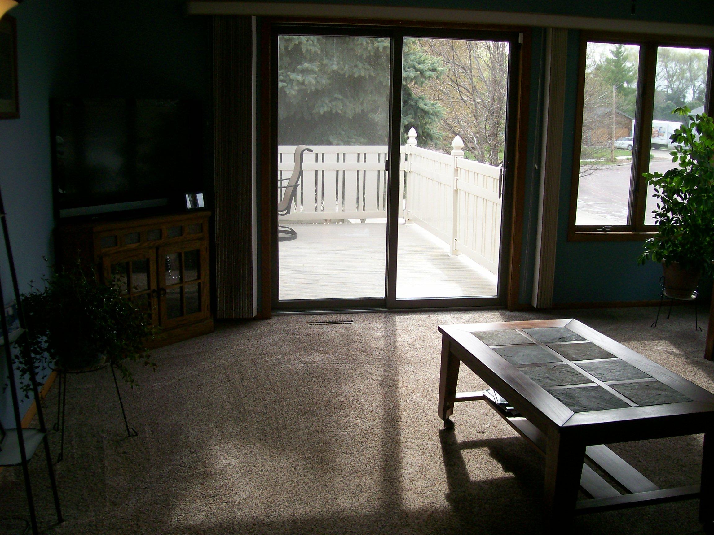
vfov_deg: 39.7
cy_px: 268
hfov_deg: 51.4
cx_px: 357
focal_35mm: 36
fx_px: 743
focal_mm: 6
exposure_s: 1/169
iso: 80
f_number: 2.7
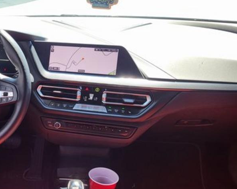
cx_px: 34
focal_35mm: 44
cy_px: 121
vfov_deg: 33.9
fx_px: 308
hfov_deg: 39.7
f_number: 1.8
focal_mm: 5.4
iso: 40
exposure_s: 1/194
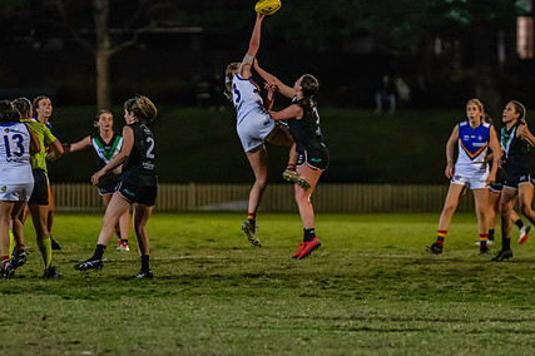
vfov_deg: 3.9
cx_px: 288
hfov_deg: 5.8
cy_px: 135
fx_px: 5286
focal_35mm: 356
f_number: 2.8
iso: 10000
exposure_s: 1/1000
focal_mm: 220
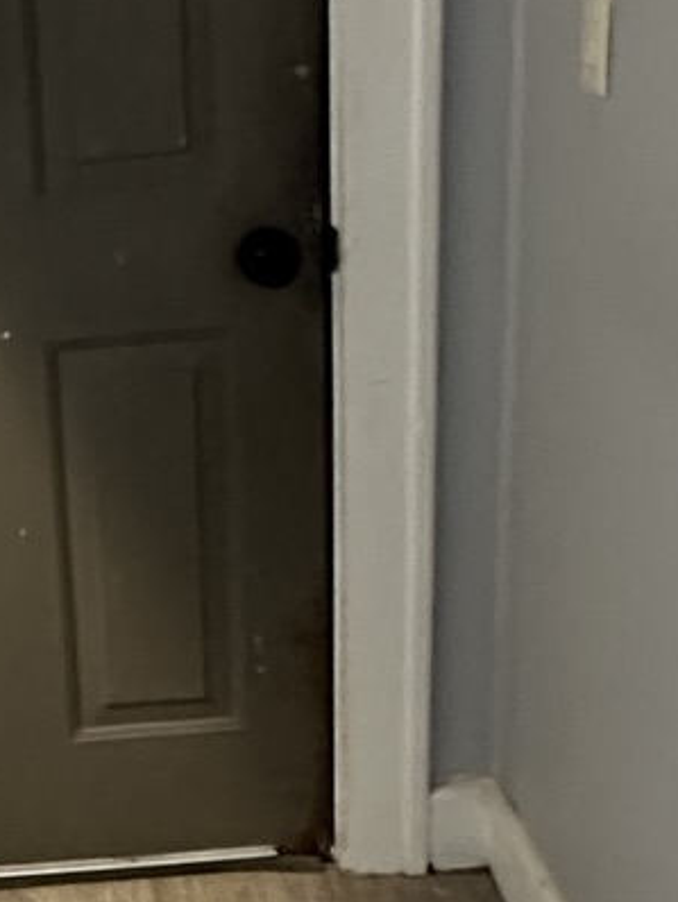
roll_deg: +6.3
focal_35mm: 72
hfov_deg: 19.8
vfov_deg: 26.8
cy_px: 637
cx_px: -14
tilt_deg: -24.3
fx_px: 1878
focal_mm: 2.22
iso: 1000
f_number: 2.2
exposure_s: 1/60
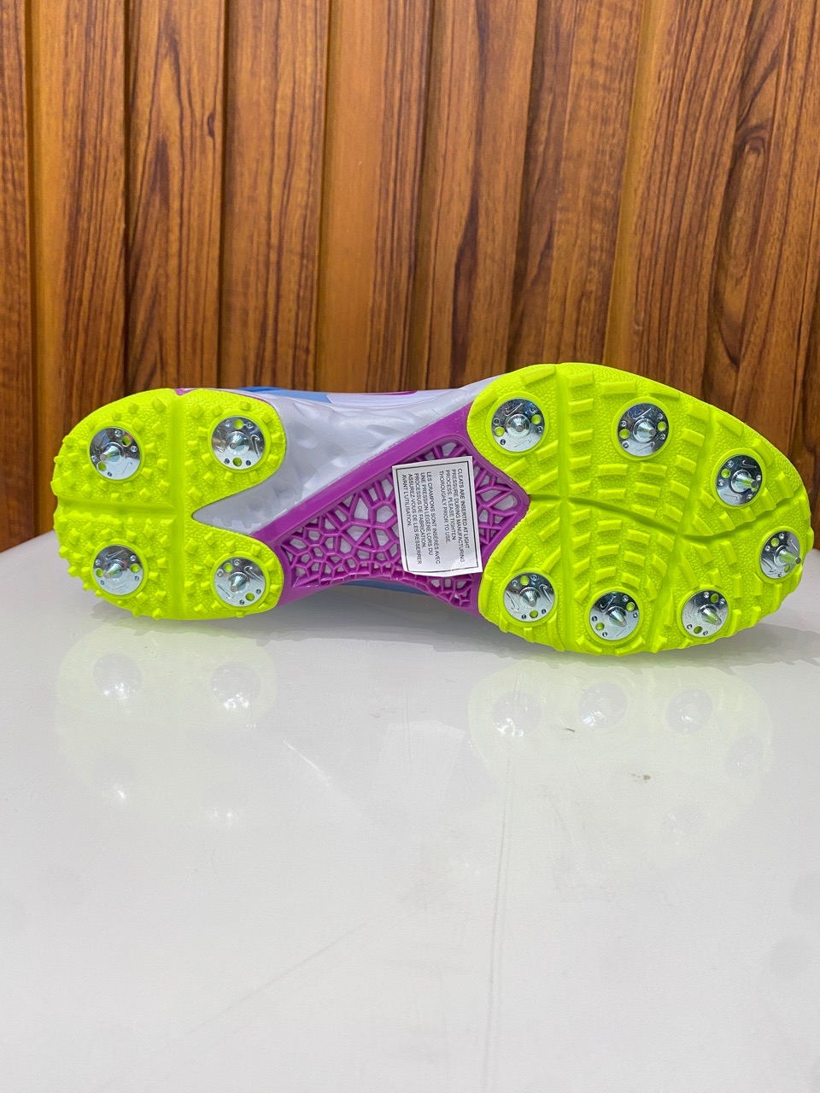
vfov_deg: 67.3
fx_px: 821
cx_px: 410
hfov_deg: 53.1
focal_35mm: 26
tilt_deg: -11.7
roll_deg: -3.8
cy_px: 546
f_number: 1.8
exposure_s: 1/50
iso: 64
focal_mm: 4.25
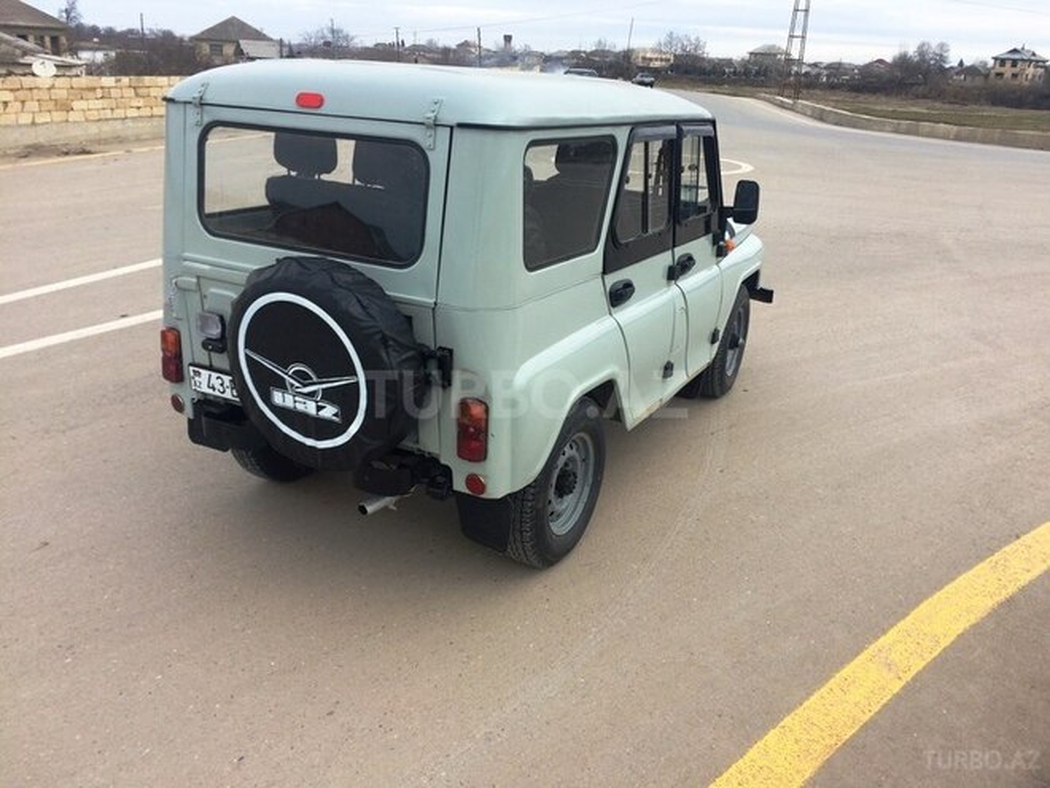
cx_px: 525
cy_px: 394
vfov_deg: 48.2
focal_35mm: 29
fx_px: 880
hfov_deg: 61.7
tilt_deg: -20.1
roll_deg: -1.4
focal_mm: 4.15
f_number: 2.2
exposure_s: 1/873
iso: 32
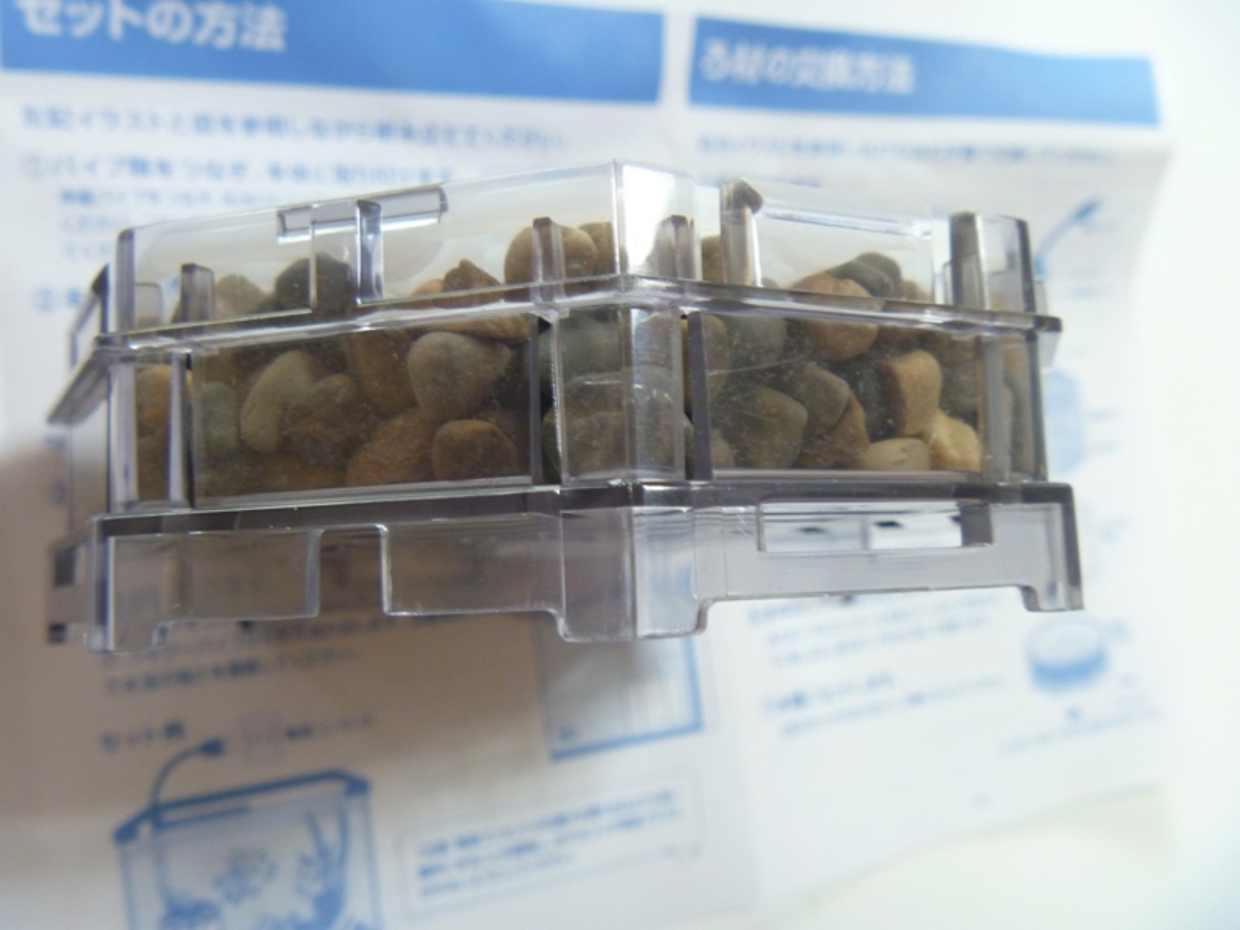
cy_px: 465
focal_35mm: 35
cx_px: 620
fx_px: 1254
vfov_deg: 40.7
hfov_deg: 52.6
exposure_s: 1/8
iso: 200
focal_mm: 6.3
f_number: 3.5
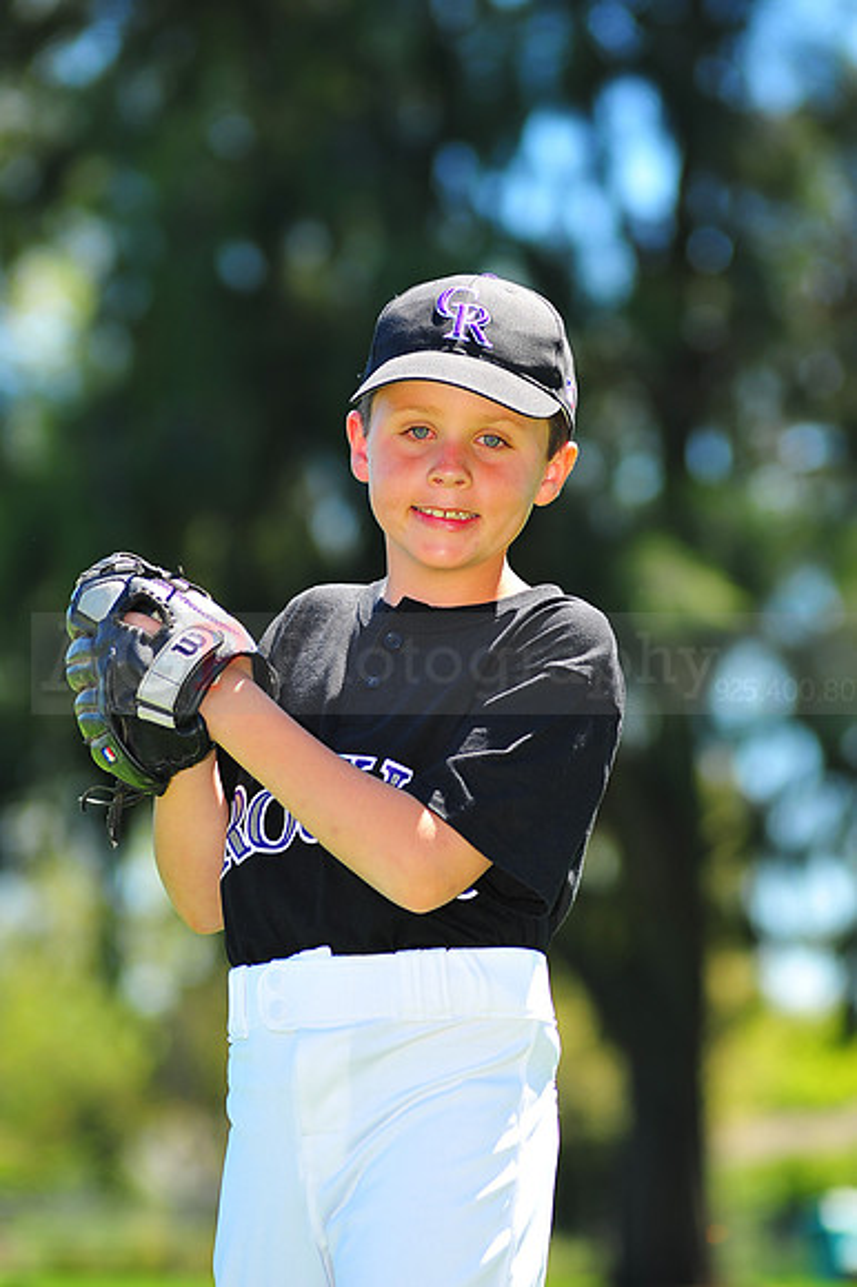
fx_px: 6435
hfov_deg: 7.6
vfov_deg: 11.4
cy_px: 644
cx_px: 428
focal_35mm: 180
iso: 200
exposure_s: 1/400
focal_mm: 180
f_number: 5
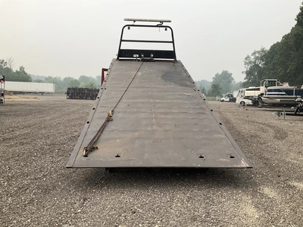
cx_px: 152
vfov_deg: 48.2
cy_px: 114
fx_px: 254
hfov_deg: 61.7
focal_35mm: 29
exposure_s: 1/1984
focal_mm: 3
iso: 25
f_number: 1.8
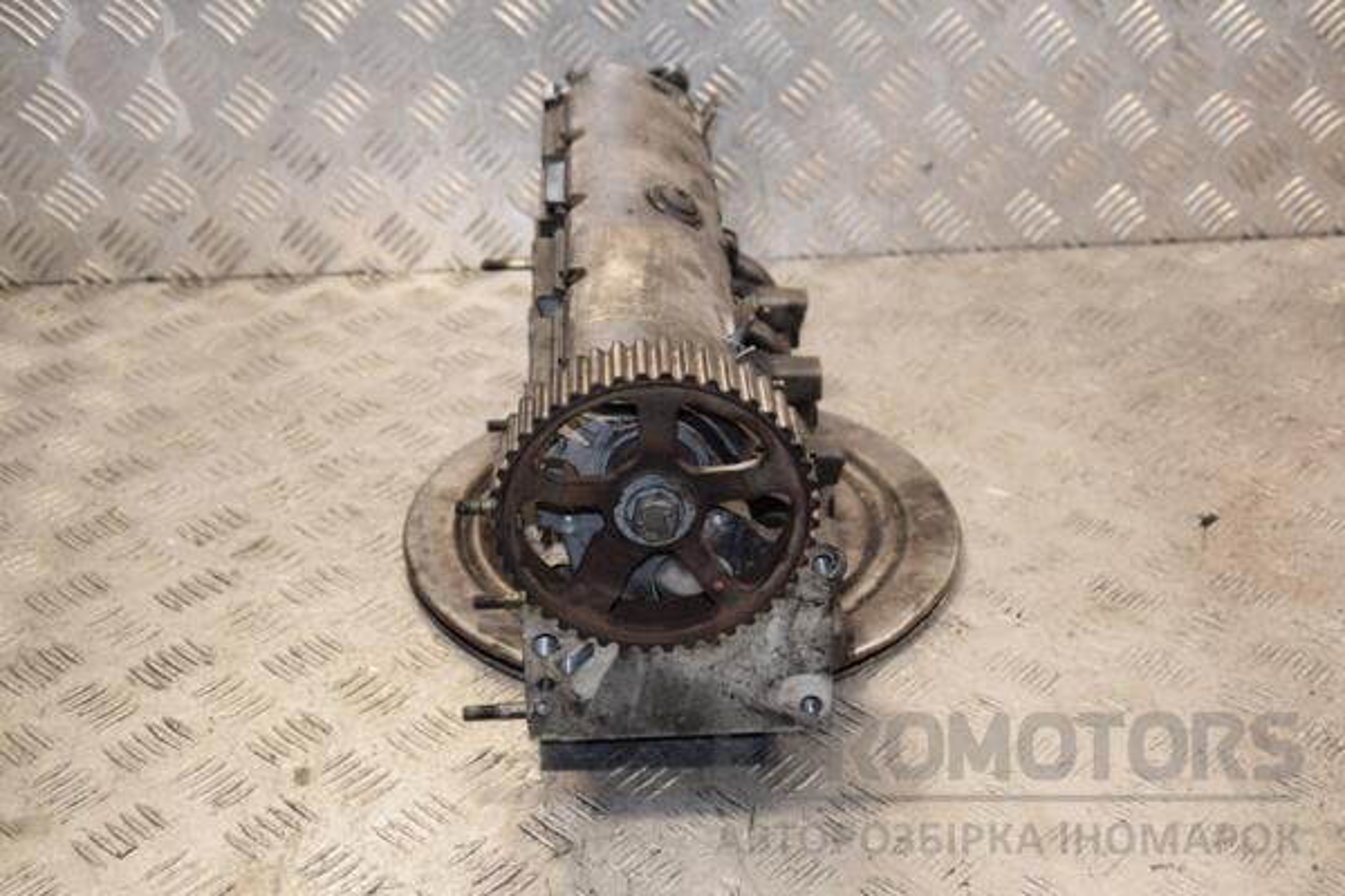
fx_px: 1961
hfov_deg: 37.9
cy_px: 448
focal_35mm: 52
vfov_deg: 25.8
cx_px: 672
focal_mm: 35
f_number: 5.6
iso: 720
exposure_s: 1/125
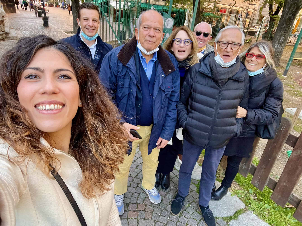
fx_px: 201
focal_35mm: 23
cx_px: 151
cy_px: 113
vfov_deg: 58.9
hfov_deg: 73.9
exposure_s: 1/95
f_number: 2.2
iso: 100
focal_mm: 2.71
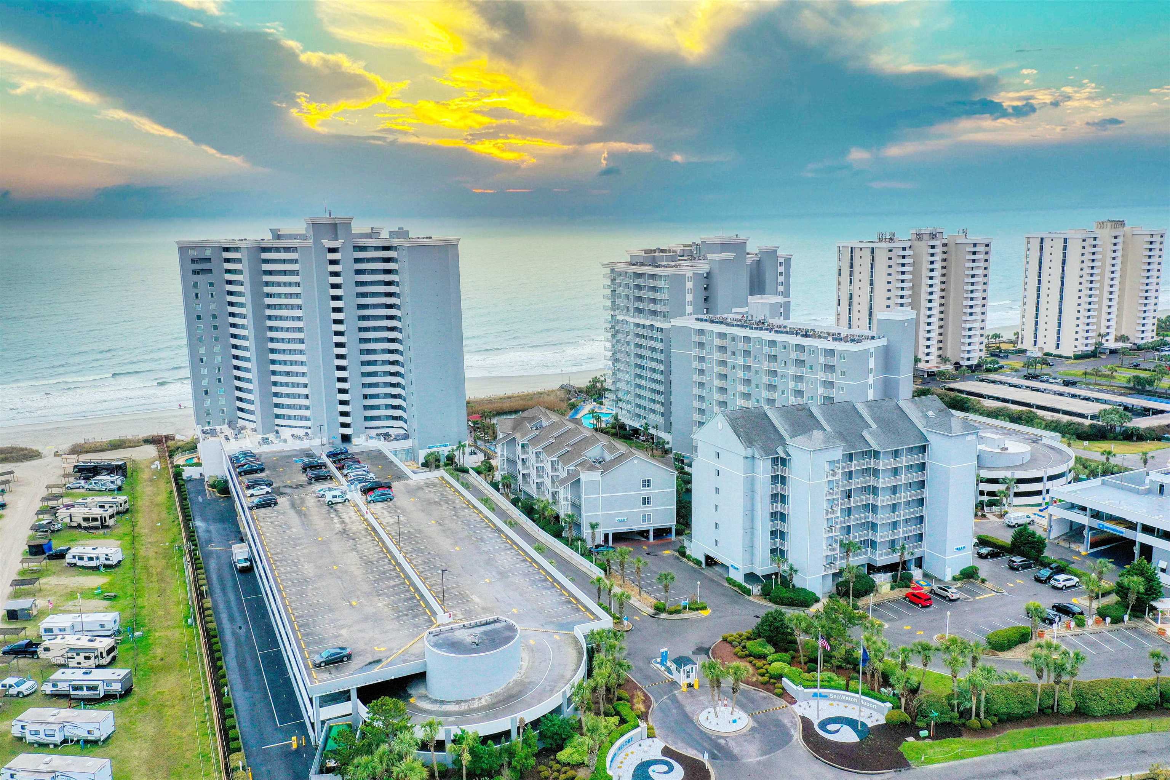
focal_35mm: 28
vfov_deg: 46.4
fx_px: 910
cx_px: 585
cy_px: 390
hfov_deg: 65.5
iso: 100
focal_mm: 10.3
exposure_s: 1/240
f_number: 5
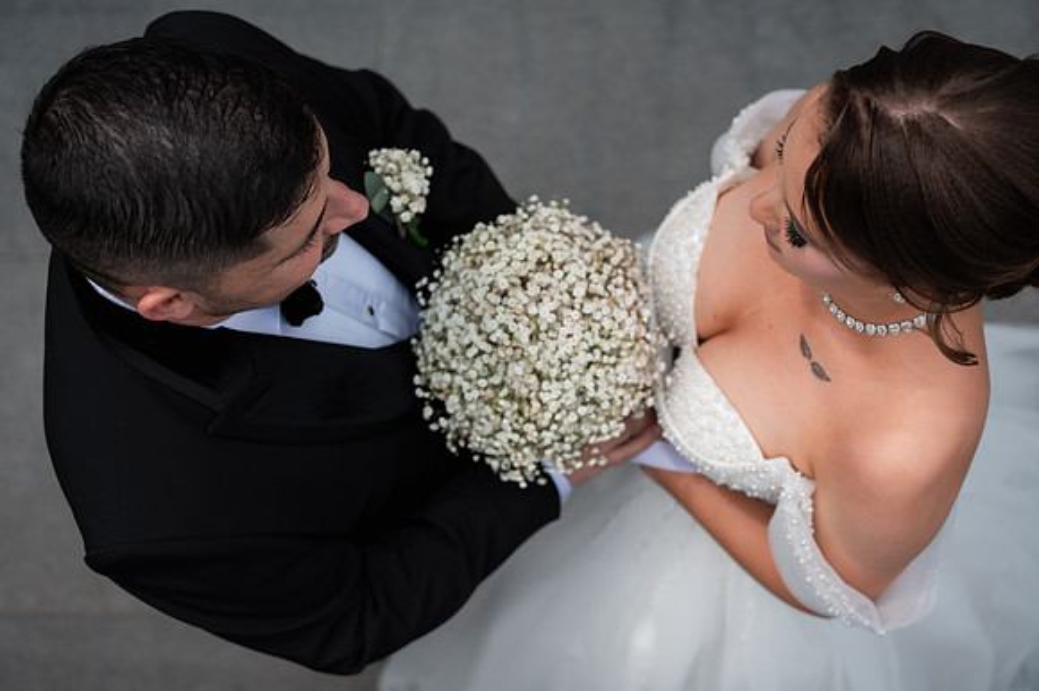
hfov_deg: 41.1
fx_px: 1384
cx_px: 520
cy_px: 346
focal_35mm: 48
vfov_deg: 28.0
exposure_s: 1/800
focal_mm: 48
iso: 200
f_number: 3.5
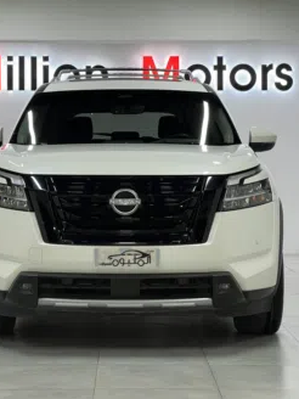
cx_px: 128
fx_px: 1083
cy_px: 201
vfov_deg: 20.9
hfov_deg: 15.7
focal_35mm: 94
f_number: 2.8
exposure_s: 1/50
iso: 320
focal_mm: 9
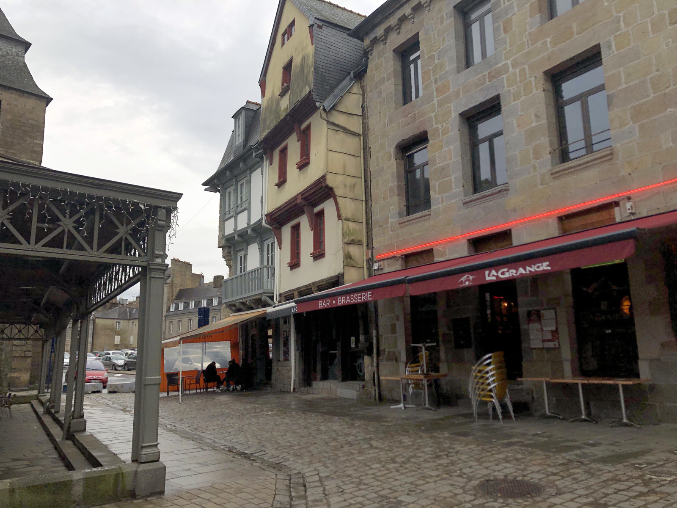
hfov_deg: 63.4
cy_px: 254
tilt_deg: +11.0
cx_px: 338
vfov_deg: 49.7
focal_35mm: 28
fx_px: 548
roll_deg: +1.8
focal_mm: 4
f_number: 1.8
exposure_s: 1/674
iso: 20
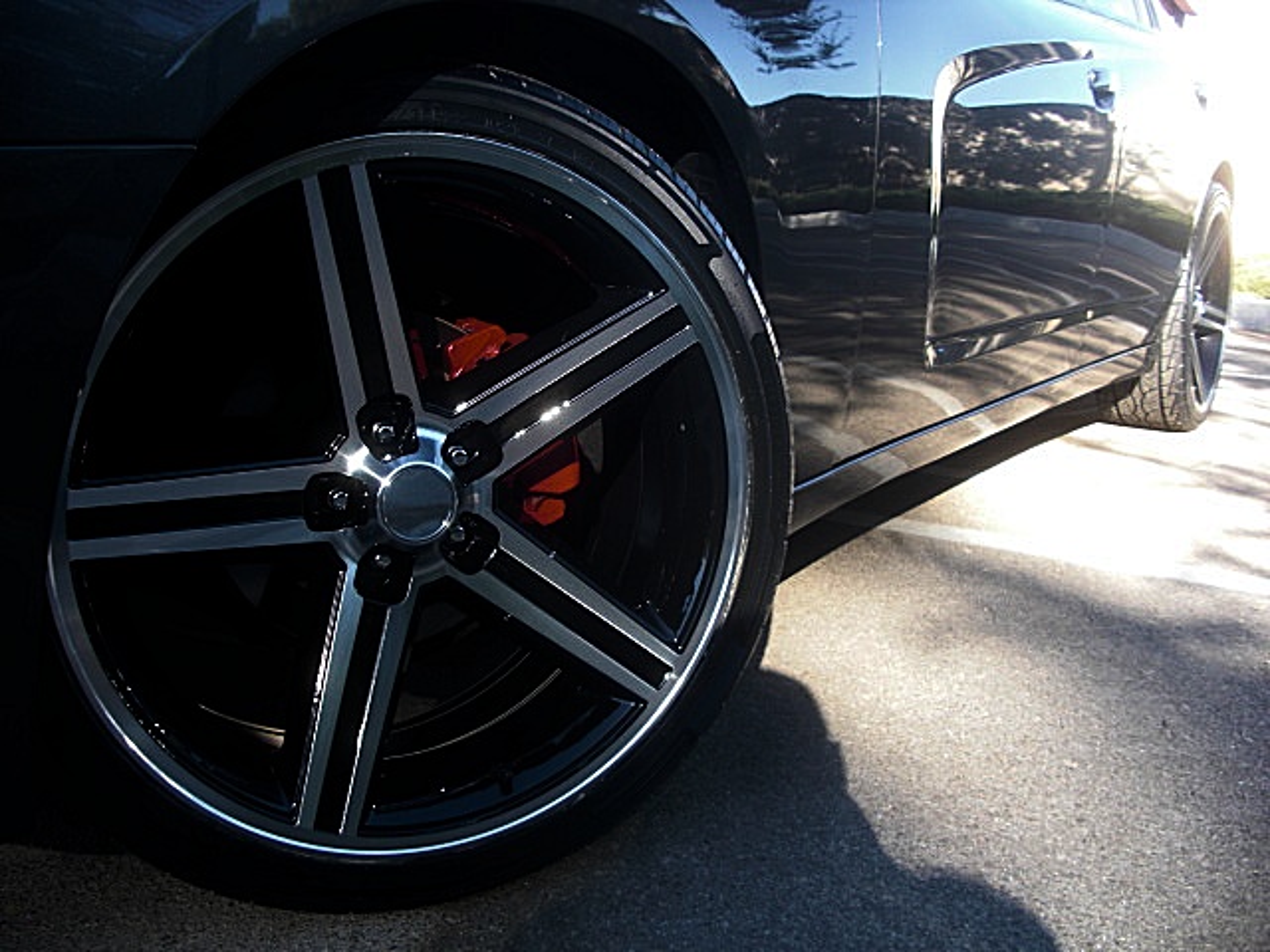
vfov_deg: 39.7
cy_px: 476
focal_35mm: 36
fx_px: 1321
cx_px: 635
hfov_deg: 51.4
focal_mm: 6.3
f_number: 2.8
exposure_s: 1/80
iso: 50
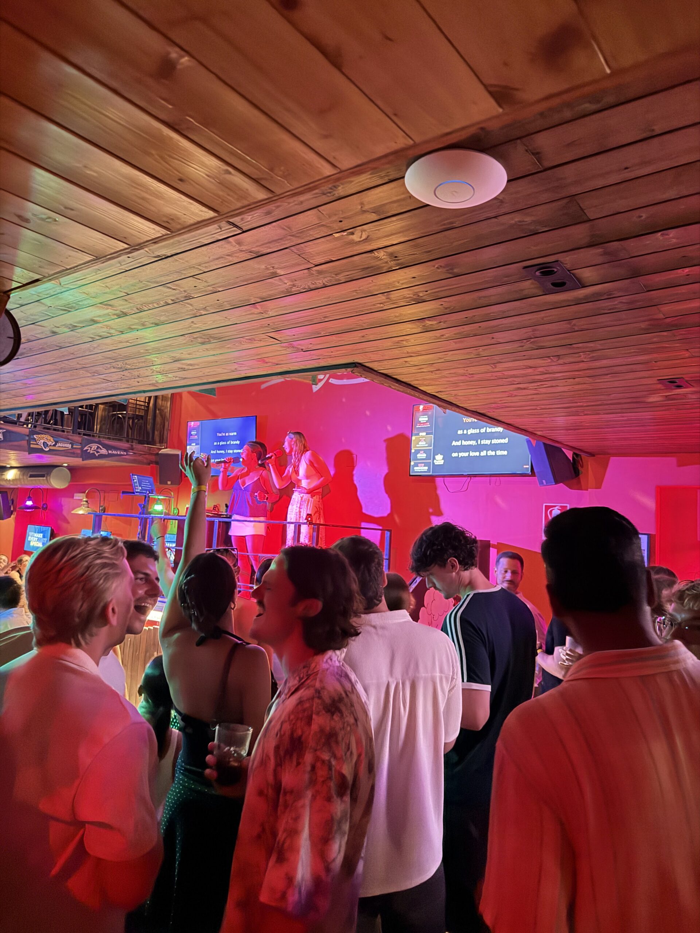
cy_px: 466
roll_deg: -3.9
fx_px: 647
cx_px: 350
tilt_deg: +5.5
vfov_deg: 71.6
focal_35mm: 24
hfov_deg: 56.8
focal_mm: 6.76
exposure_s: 1/20
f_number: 1.78
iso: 1600
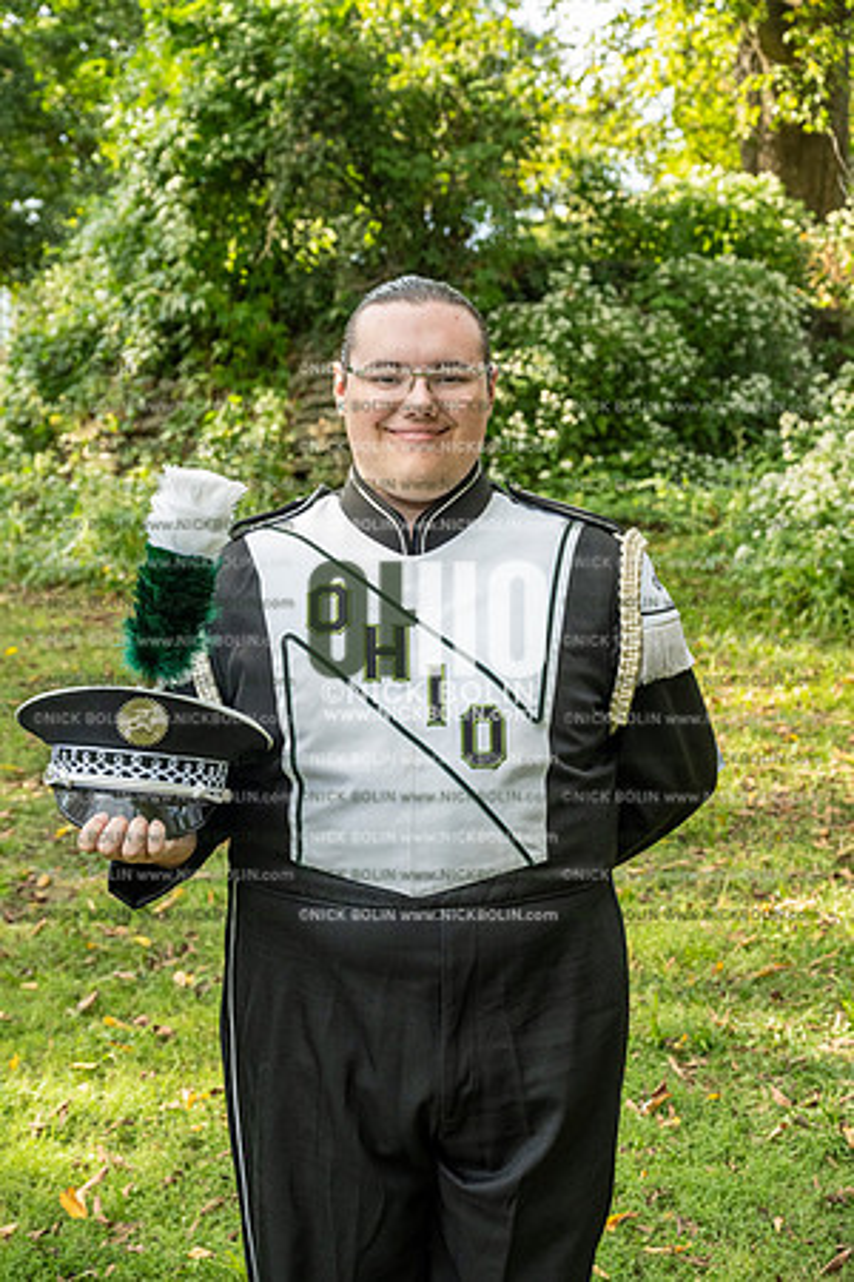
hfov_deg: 27.5
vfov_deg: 40.3
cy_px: 641
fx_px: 1743
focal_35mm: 49
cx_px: 427
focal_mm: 49
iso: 1000
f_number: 5.6
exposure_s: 1/640
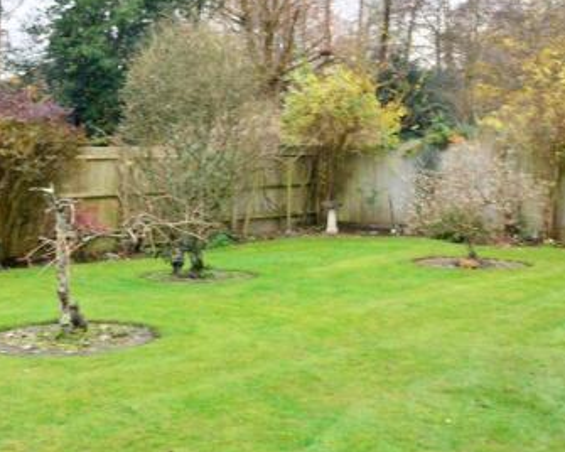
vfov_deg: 27.2
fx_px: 920
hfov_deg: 33.6
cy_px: 105
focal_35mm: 55
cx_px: 159
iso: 200
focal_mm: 20
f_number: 13
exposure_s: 1/2.5
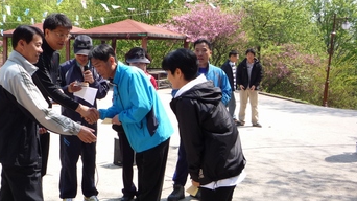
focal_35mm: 49
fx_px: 464
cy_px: 86
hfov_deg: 41.8
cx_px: 137
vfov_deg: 24.4
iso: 100
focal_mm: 5.2
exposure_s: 1/250
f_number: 4
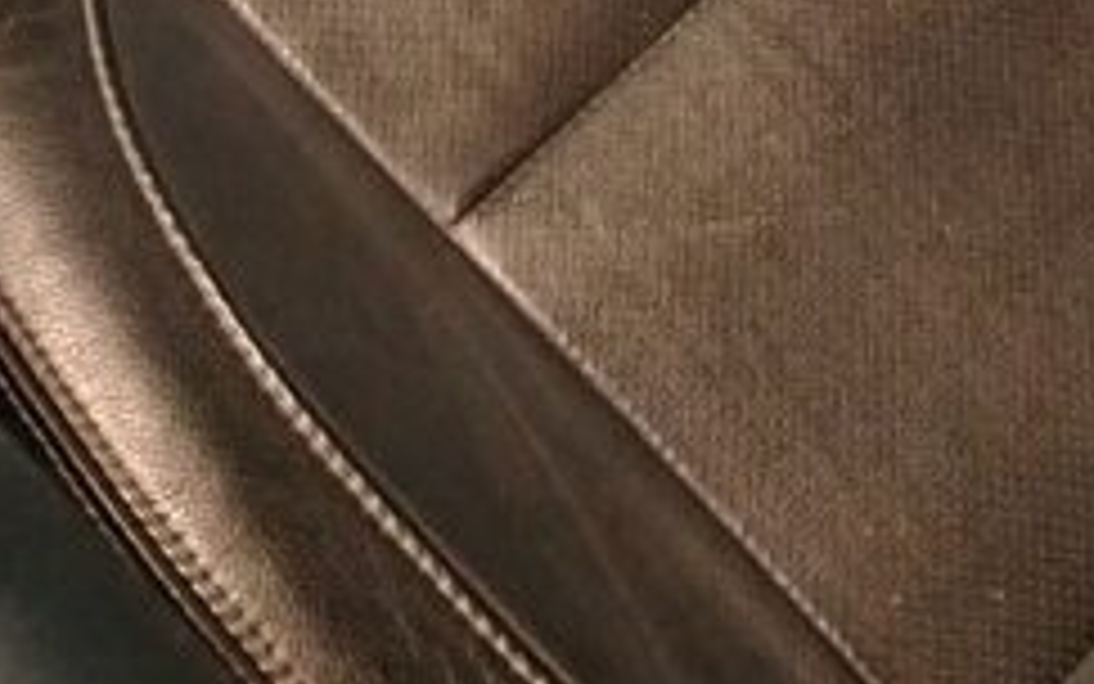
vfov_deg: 9.5
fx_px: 3191
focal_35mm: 107
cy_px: -1395
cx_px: 752
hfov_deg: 19.4
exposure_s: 1/20
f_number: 1.75
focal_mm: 5.25
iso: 5216
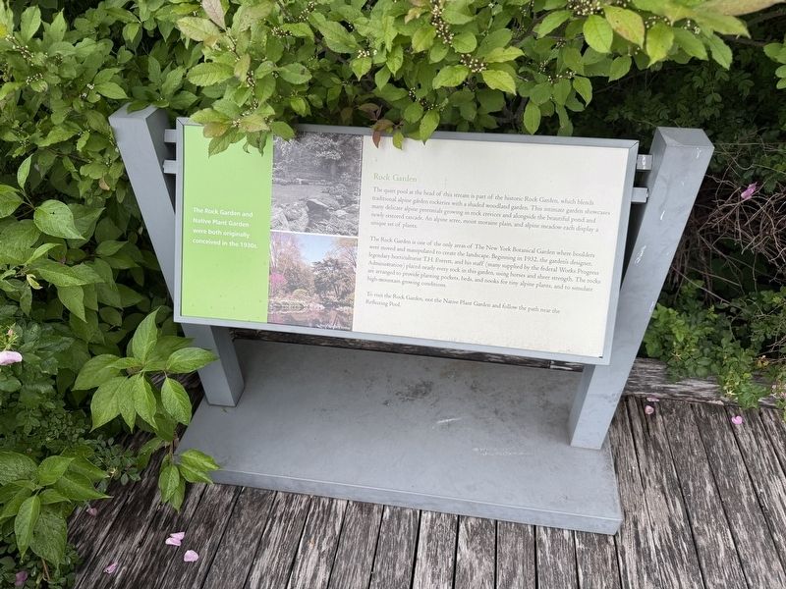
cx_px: 393
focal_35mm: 24
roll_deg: +2.1
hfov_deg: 71.6
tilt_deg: -42.4
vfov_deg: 56.8
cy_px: 294
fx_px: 545
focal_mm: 6.76
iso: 80
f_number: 1.78
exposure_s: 1/805
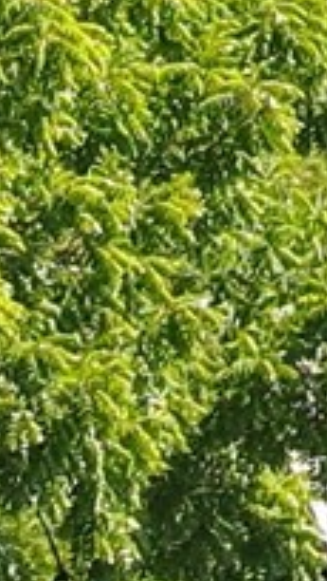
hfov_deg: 4.5
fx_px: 4032
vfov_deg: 7.2
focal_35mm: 262
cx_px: 901
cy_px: -1236
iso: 100
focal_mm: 4.5
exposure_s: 1/125
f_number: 2.8
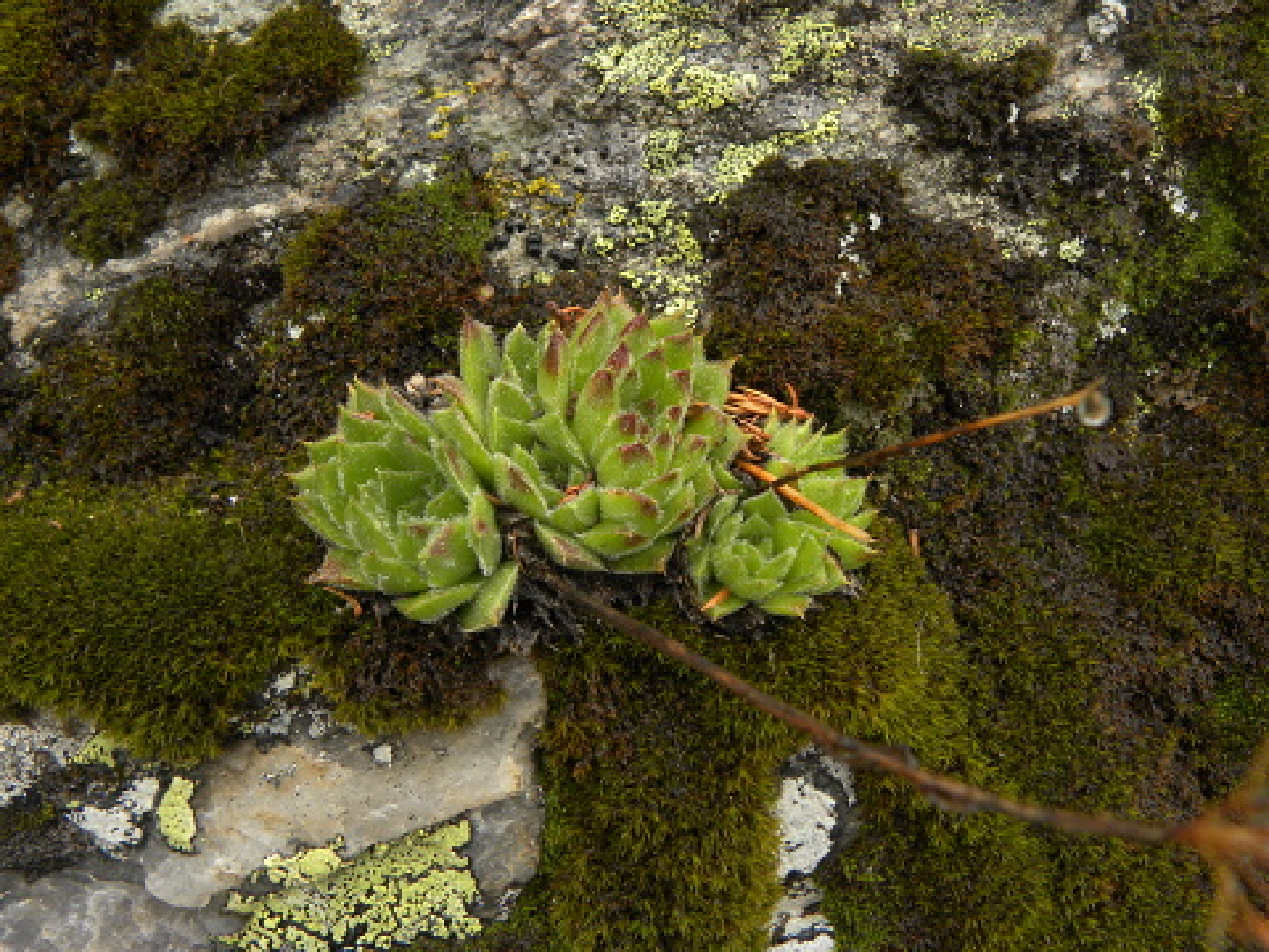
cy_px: 476
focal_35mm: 33
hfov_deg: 55.4
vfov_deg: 42.9
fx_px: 1210
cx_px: 634
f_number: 3.5
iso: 64
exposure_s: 1/125
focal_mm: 5.9
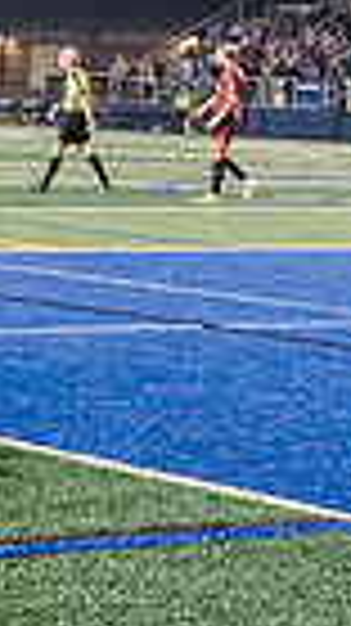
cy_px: 97
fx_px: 2387
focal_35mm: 144
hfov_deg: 7.1
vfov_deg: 14.8
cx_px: -868
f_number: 4.5
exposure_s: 1/80
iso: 2500
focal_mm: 33
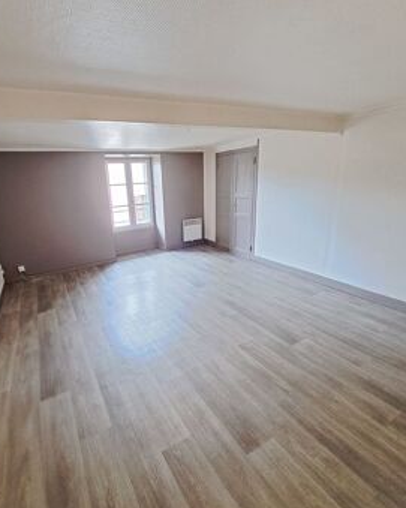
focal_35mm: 16
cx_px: 169
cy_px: 269
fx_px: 240
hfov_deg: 79.7
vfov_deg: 93.0
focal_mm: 1.74
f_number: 2.2
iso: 200
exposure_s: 1/33
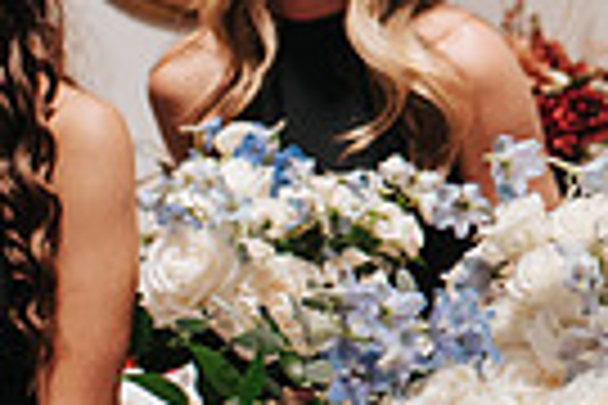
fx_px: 2533
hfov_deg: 13.0
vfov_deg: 9.1
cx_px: 905
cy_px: 7
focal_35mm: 150
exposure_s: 1/125
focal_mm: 35
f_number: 2.8
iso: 900
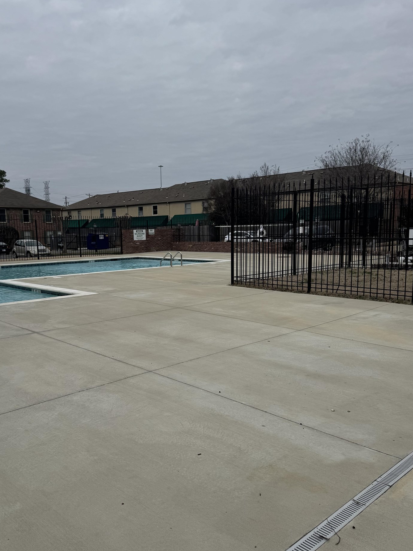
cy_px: 290
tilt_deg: -8.0
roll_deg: +1.1
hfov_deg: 46.6
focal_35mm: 30
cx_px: 172
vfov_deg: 59.9
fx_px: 477
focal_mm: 6.76
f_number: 1.78
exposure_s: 1/7937
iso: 80
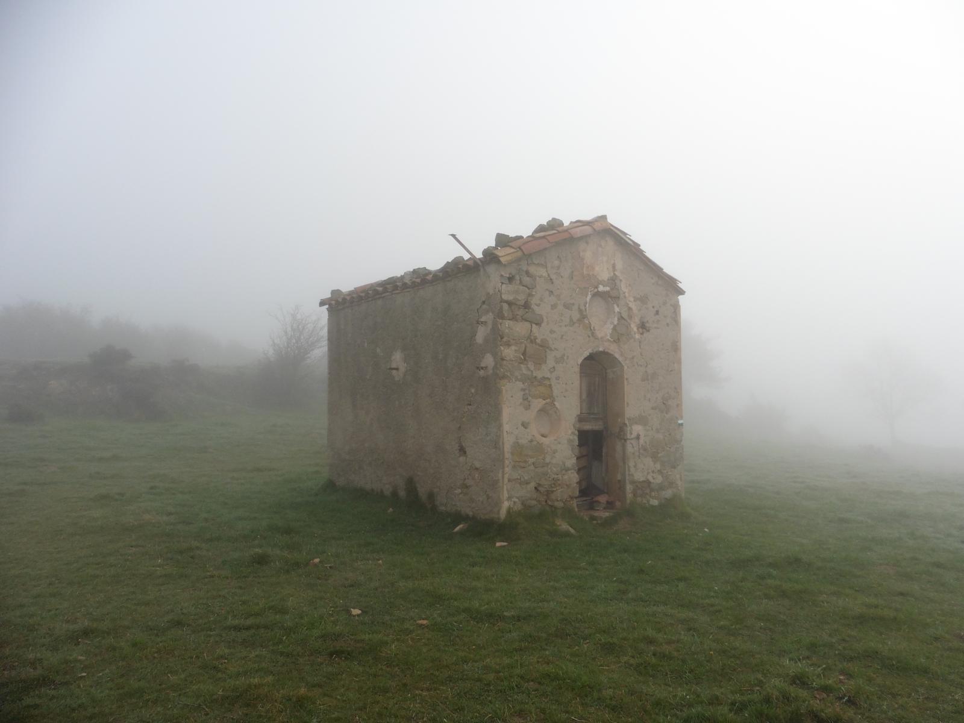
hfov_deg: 71.6
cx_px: 482
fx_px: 668
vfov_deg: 56.8
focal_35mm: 24
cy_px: 362
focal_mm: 4.3
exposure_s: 1/400
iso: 100
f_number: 4
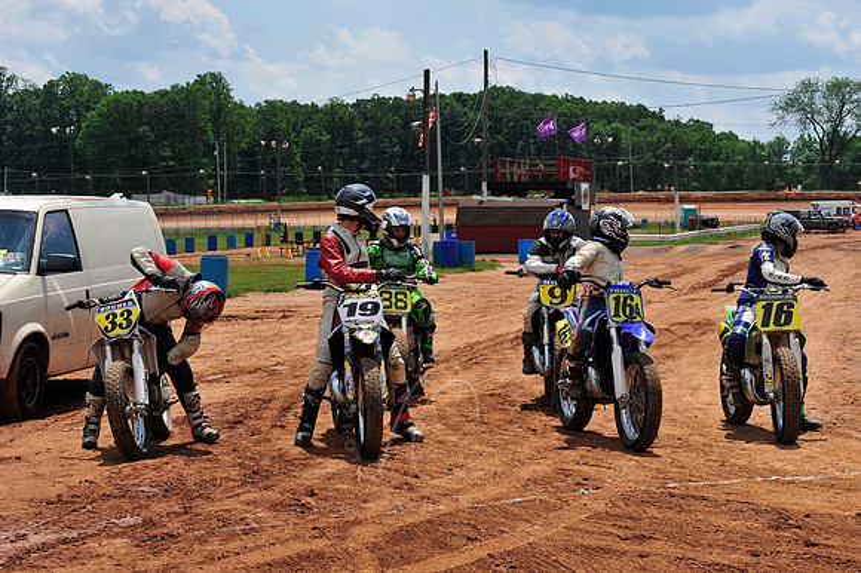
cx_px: 430
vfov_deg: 17.0
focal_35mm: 80
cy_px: 286
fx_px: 1912
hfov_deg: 25.4
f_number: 11
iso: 200
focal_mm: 80
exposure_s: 1/400
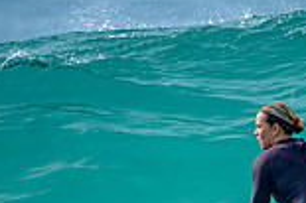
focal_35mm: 2994
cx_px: 340
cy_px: 263
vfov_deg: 0.5
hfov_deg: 0.7
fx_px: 25422
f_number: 6.3
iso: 500
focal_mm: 800
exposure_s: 1/2000
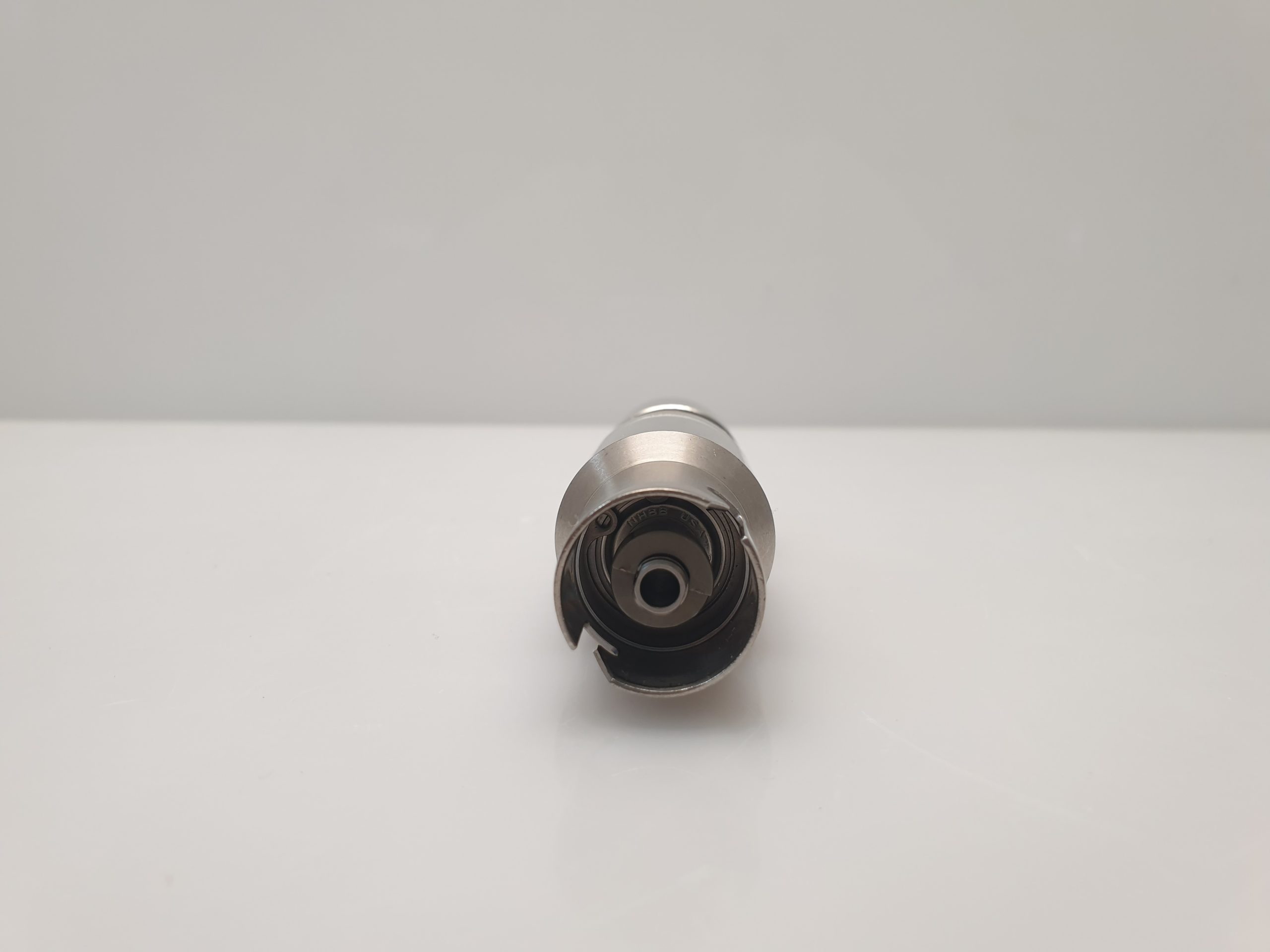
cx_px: 635
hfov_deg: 67.3
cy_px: 476
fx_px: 954
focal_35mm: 26
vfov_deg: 53.1
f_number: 2.4
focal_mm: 4.3
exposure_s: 1/50
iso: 64
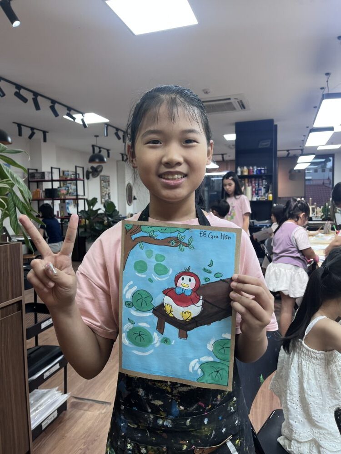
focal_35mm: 26
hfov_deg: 53.1
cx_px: 170
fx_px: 341
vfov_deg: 67.3
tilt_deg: -3.3
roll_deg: +2.4
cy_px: 227
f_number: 1.6
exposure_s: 1/100
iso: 100
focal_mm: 5.1
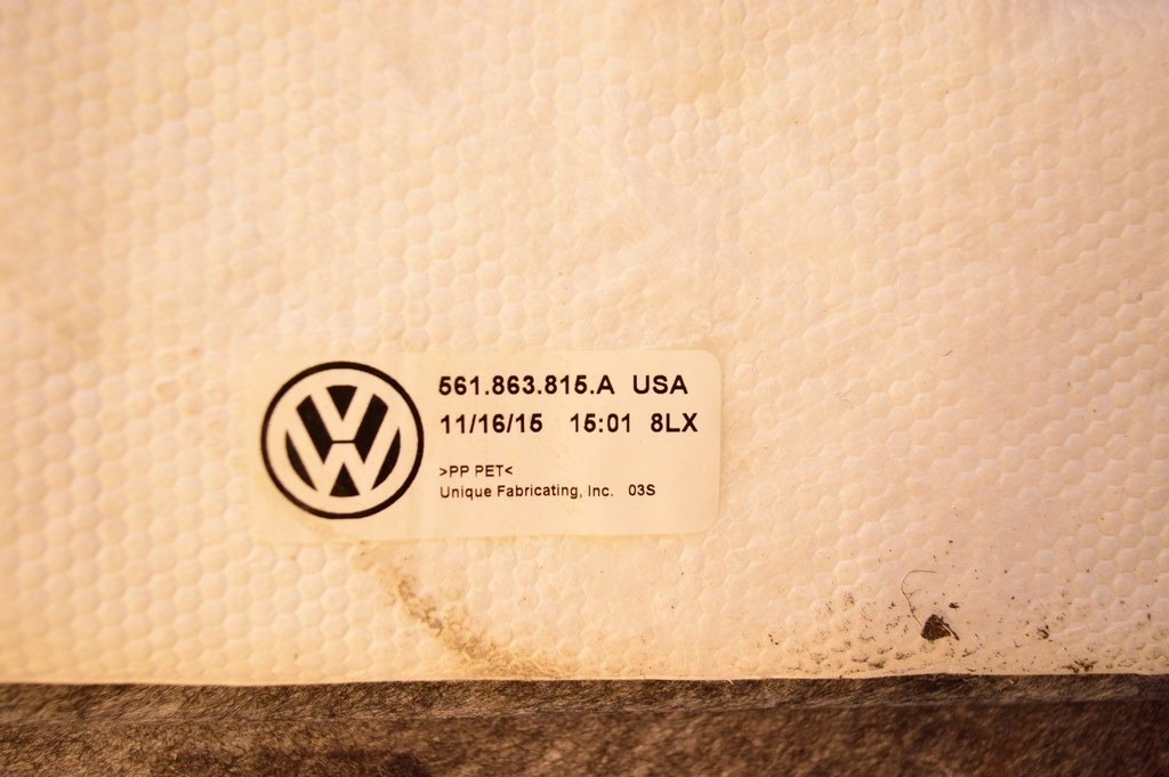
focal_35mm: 34
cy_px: 388
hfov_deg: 55.1
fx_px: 1119
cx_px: 584
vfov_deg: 38.3
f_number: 4
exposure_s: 1/500
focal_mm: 23
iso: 1600
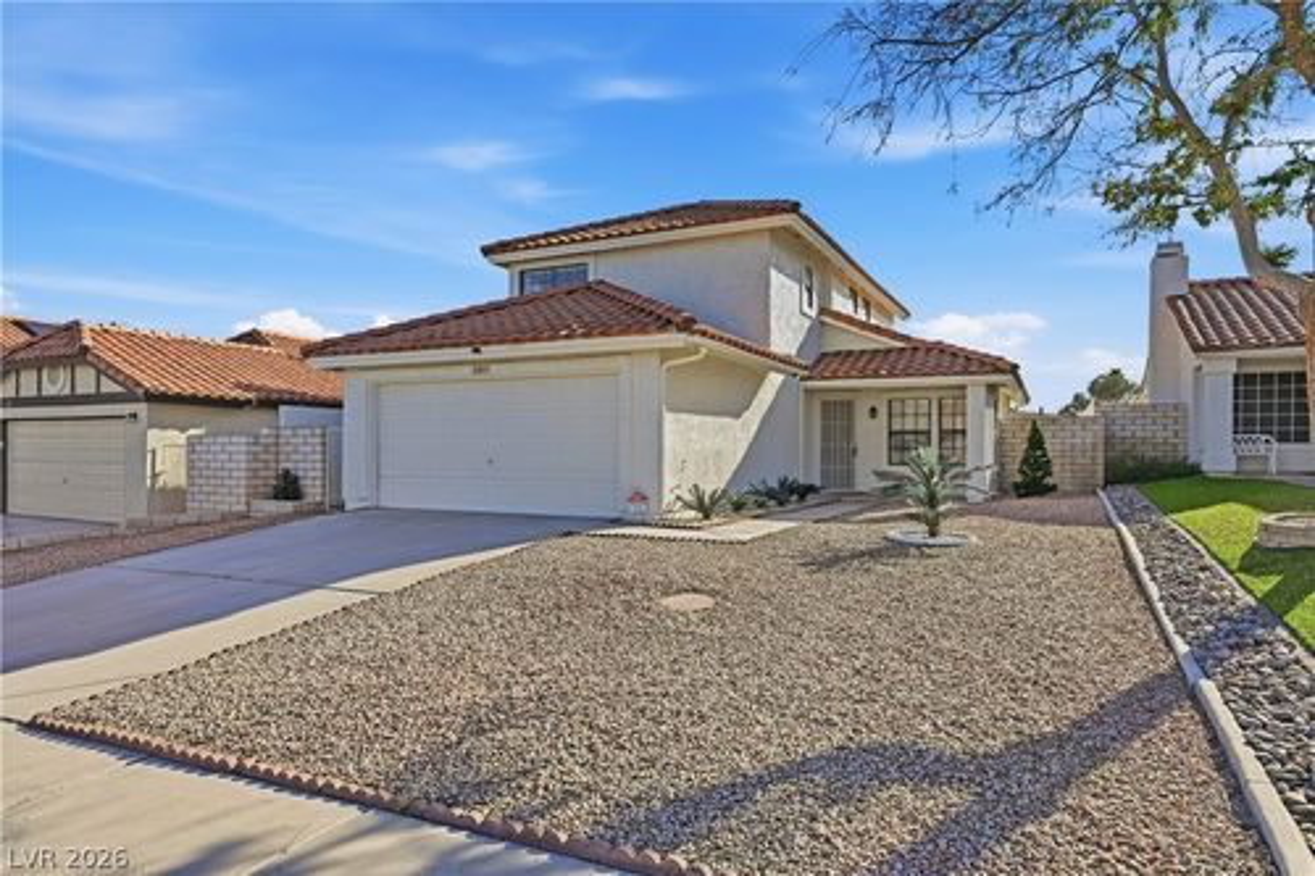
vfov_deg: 59.5
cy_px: 438
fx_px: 767
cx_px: 658
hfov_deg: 81.2
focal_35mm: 21
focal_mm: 21
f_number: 10
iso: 200
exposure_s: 1/2500
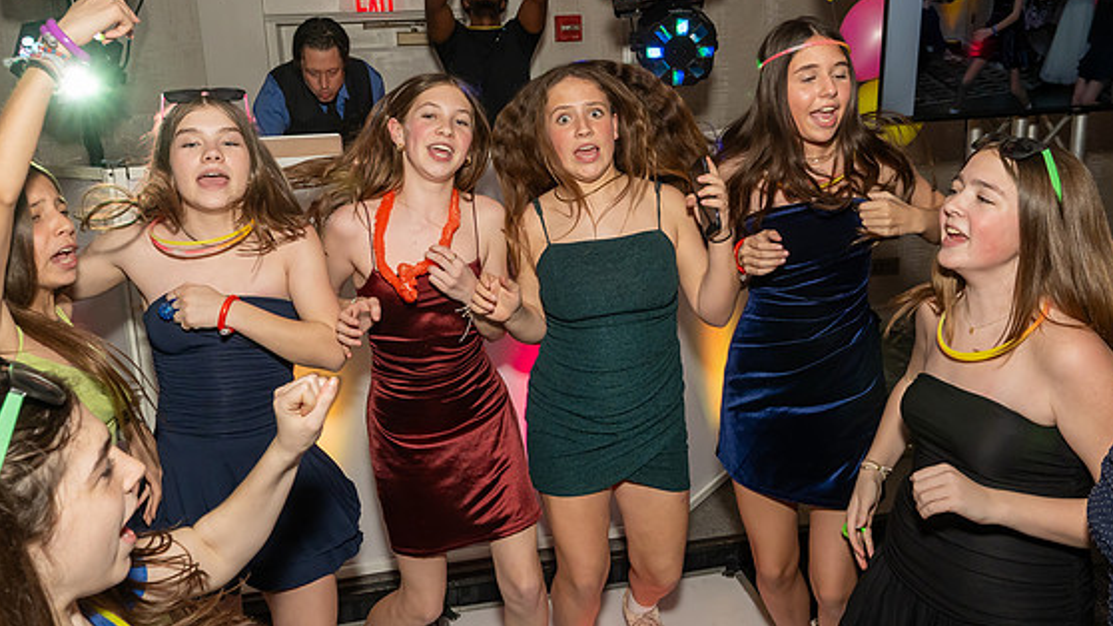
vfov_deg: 41.3
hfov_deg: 67.9
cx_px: 574
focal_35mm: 28
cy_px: 250
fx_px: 826
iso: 800
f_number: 7.1
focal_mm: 17
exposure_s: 1/250
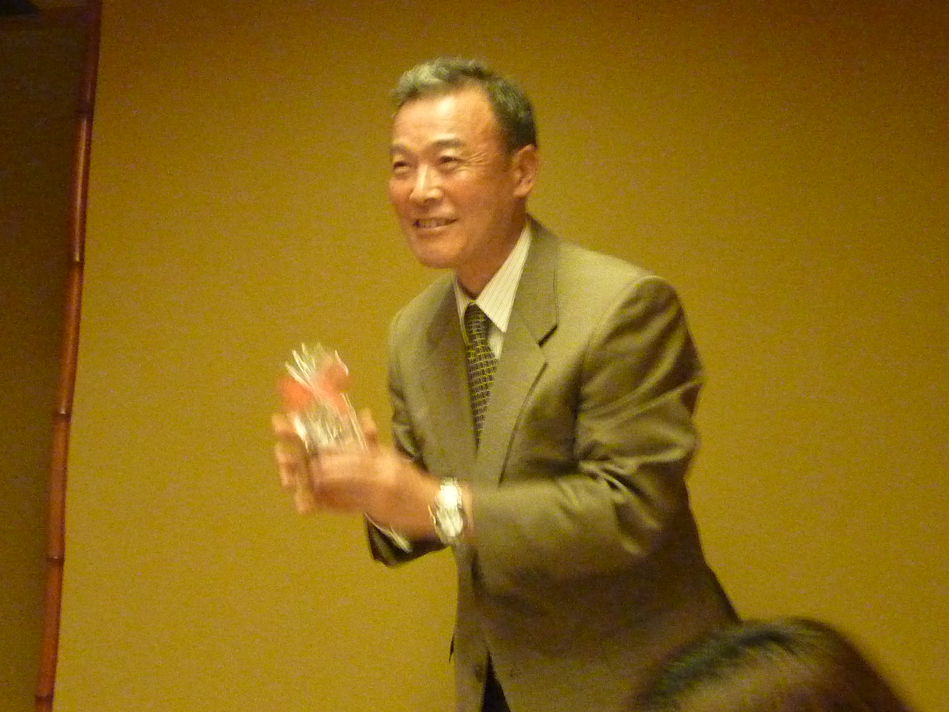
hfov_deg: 39.7
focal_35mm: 48
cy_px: 356
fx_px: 1316
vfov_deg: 30.3
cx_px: 474
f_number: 3.3
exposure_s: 1/8
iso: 800
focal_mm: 4.4
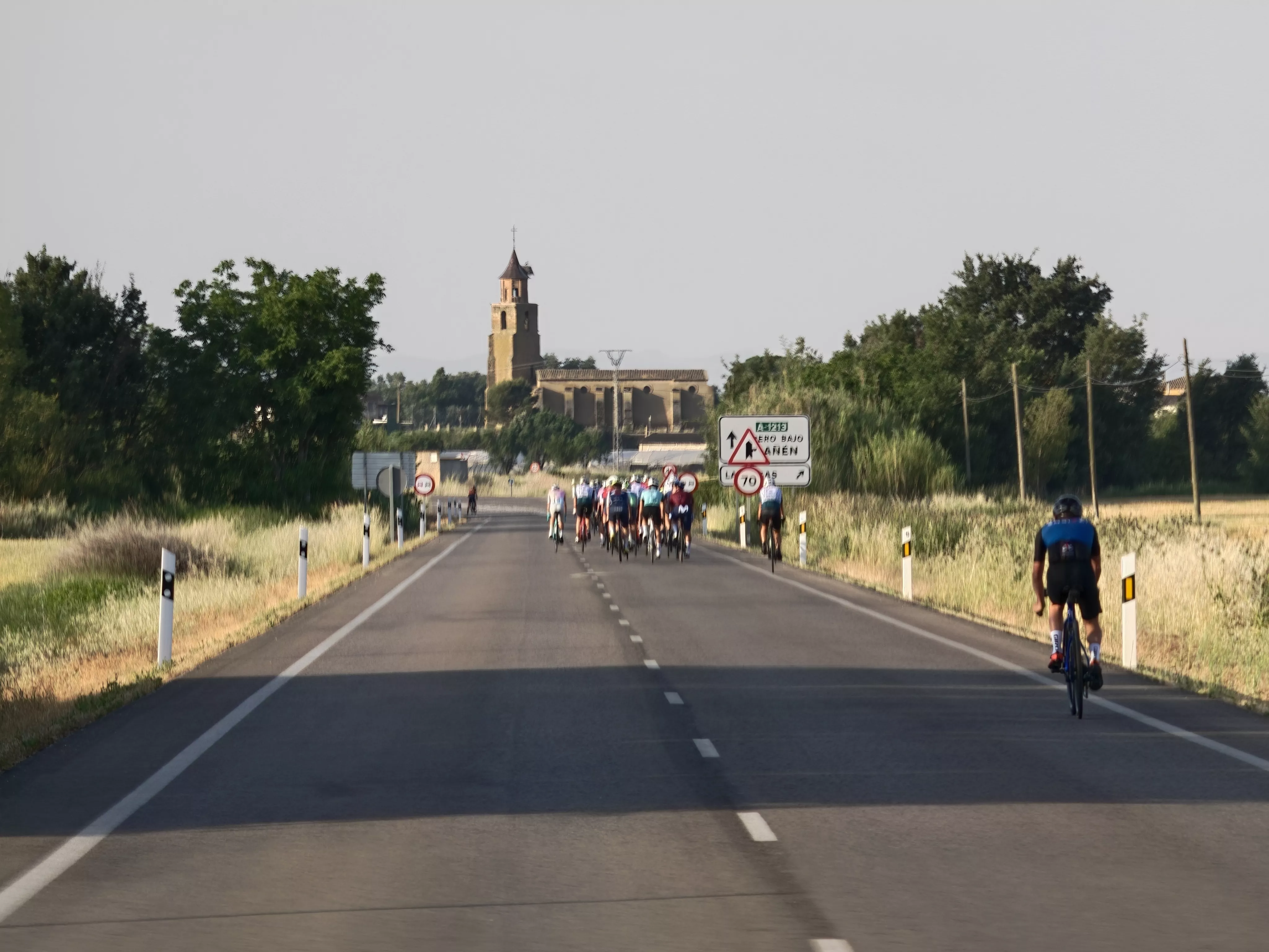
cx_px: 634
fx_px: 8432
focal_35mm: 230
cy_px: 476
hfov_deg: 8.6
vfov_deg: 6.5
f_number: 3.5
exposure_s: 1/200
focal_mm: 34.8
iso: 160
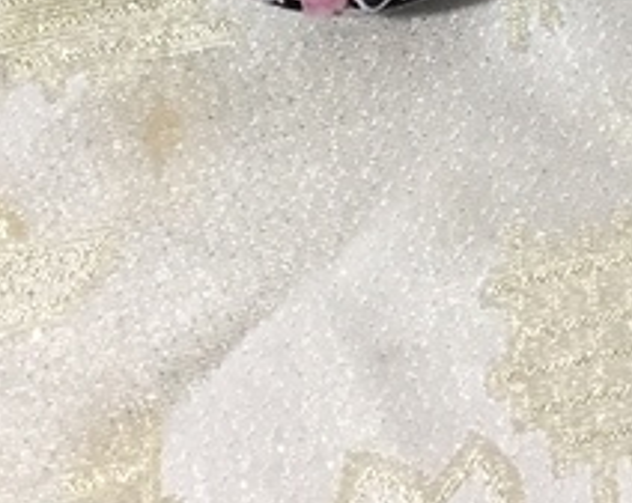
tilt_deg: -58.0
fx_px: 2298
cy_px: -774
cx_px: 730
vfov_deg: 10.5
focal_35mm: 123
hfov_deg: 15.2
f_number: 2.2
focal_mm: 4.15
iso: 200
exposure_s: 1/33
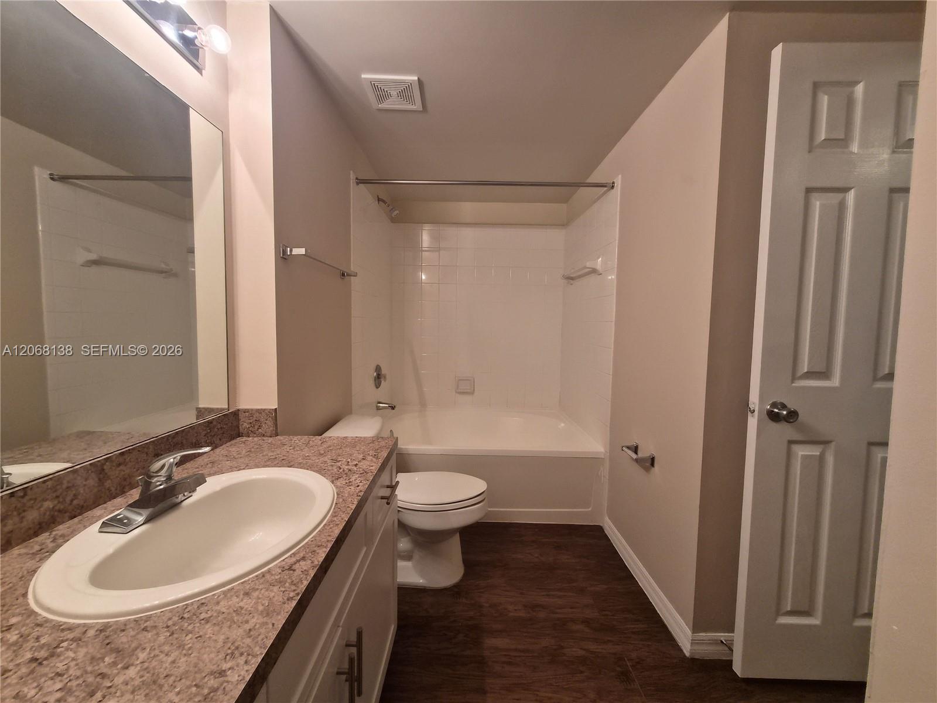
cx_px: 468
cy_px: 352
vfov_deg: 89.9
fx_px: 352
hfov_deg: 106.2
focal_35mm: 13
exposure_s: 1/60
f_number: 2.2
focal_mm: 1.7
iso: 100
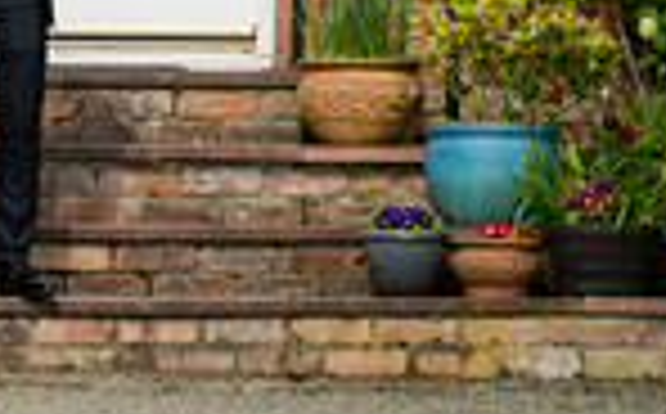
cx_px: -183
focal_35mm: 794
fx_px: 14390
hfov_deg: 2.6
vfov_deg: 1.6
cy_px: -39
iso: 100
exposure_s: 1/1250
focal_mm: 200
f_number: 2.8
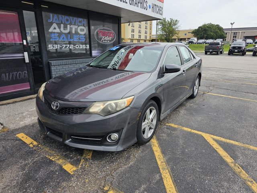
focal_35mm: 23
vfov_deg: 58.9
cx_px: 128
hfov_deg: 73.9
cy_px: 96
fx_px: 171
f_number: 1.7
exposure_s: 1/475
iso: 10
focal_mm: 6.3
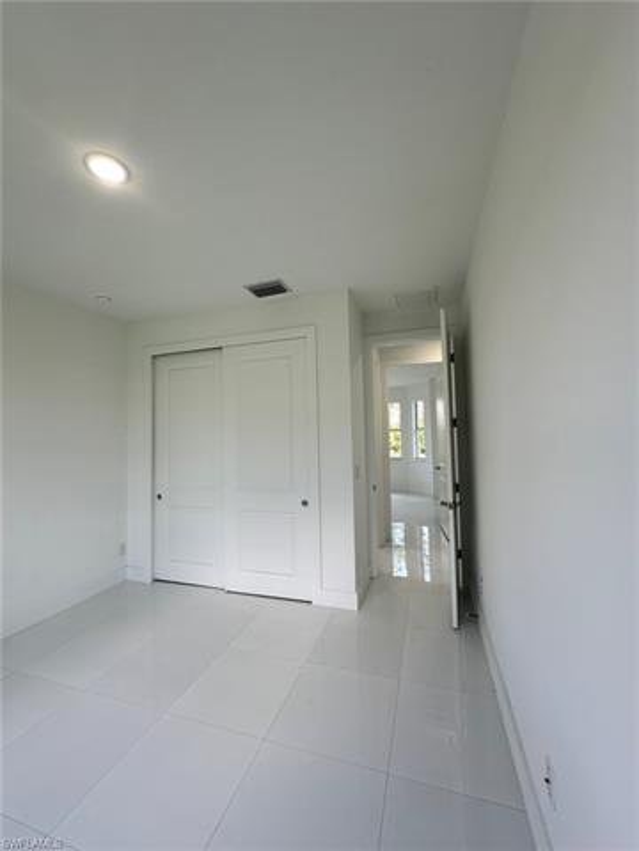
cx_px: 320
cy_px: 426
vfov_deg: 102.1
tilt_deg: +3.8
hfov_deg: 85.7
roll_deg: +0.1
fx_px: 345
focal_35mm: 14
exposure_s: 1/120
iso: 80
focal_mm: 2.22
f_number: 2.2
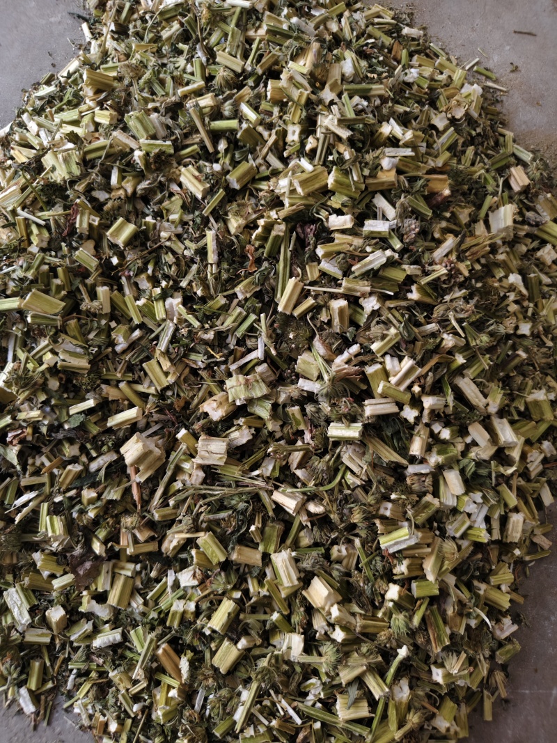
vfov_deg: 73.9
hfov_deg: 58.9
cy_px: 372
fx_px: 494
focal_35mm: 23
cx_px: 278
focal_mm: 5.56
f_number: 1.88
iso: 478
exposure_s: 1/50
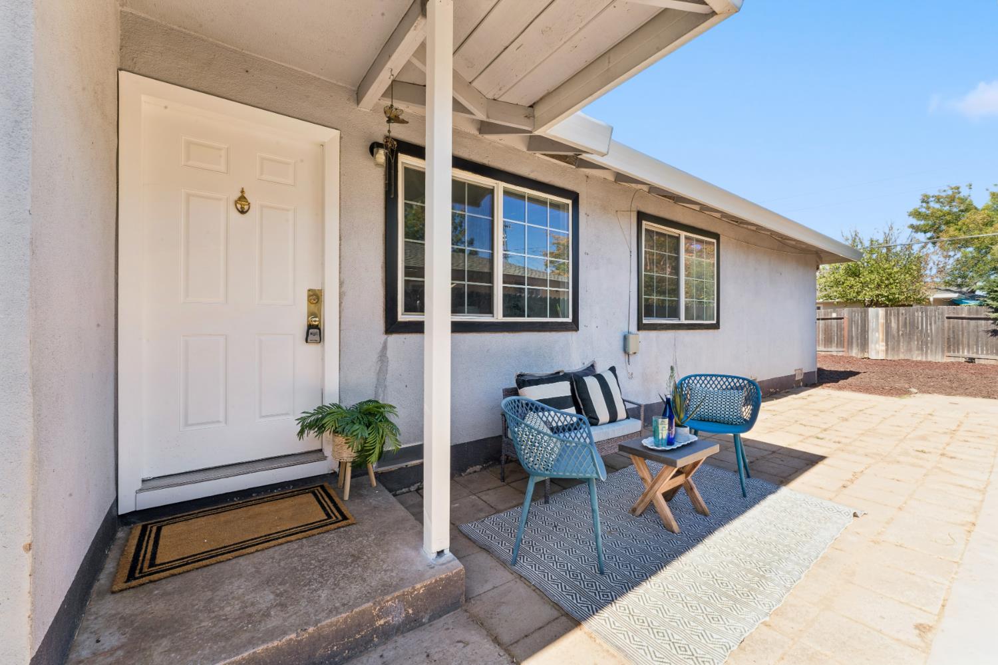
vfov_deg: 81.2
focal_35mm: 14
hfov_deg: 104.3
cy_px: 332
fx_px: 388
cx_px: 499
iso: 100
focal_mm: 14
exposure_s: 1/3.33
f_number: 22
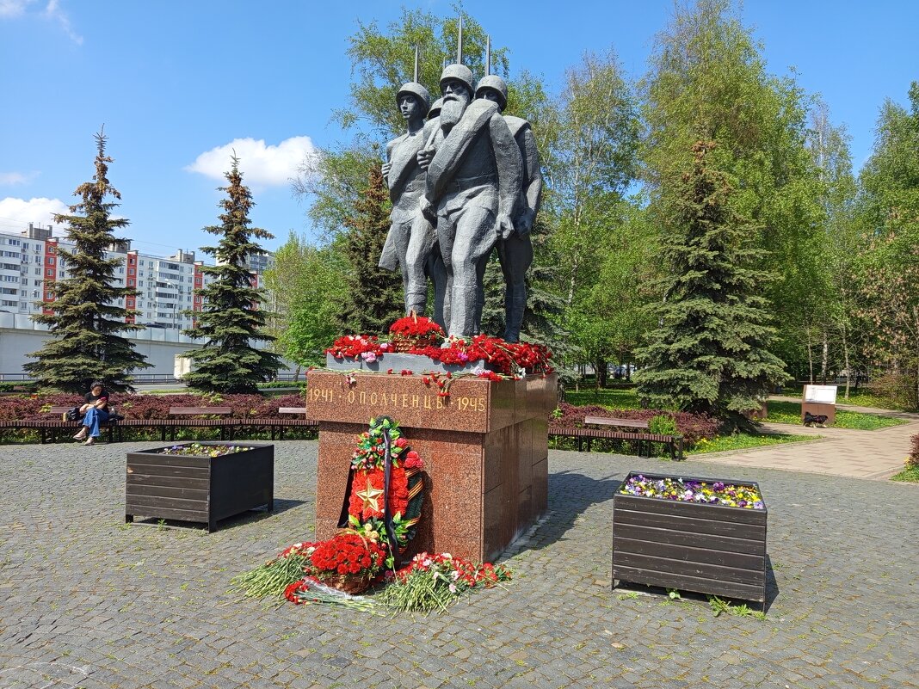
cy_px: 344
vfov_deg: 56.8
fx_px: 637
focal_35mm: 24
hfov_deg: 71.6
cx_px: 460
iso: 52
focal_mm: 5.24
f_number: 1.7
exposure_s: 1/639
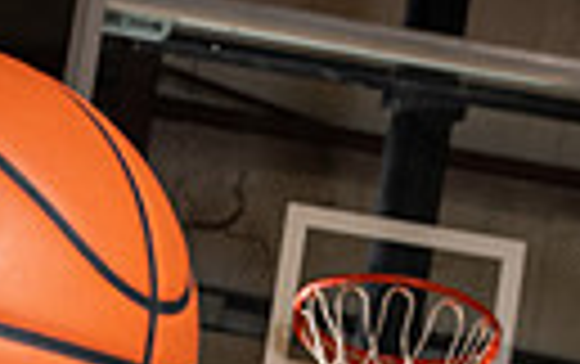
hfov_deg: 16.3
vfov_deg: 9.2
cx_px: 337
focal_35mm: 128
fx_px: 2026
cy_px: 894
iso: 200
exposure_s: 1/250
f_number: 5.6
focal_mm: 36
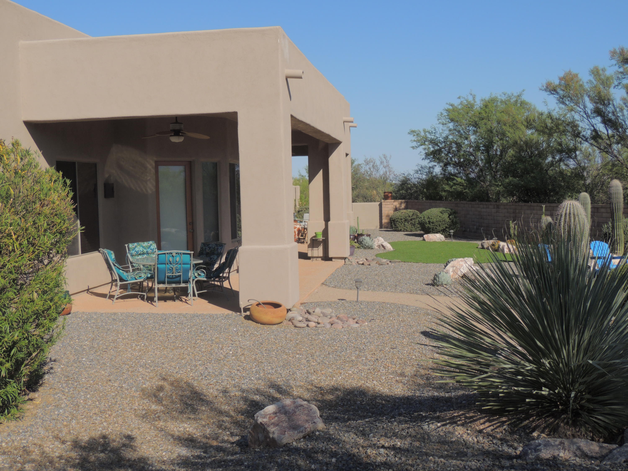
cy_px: 236
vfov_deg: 33.6
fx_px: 780
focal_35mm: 43
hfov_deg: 43.9
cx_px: 314
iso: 100
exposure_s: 1/1250
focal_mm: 7.6
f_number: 3.4
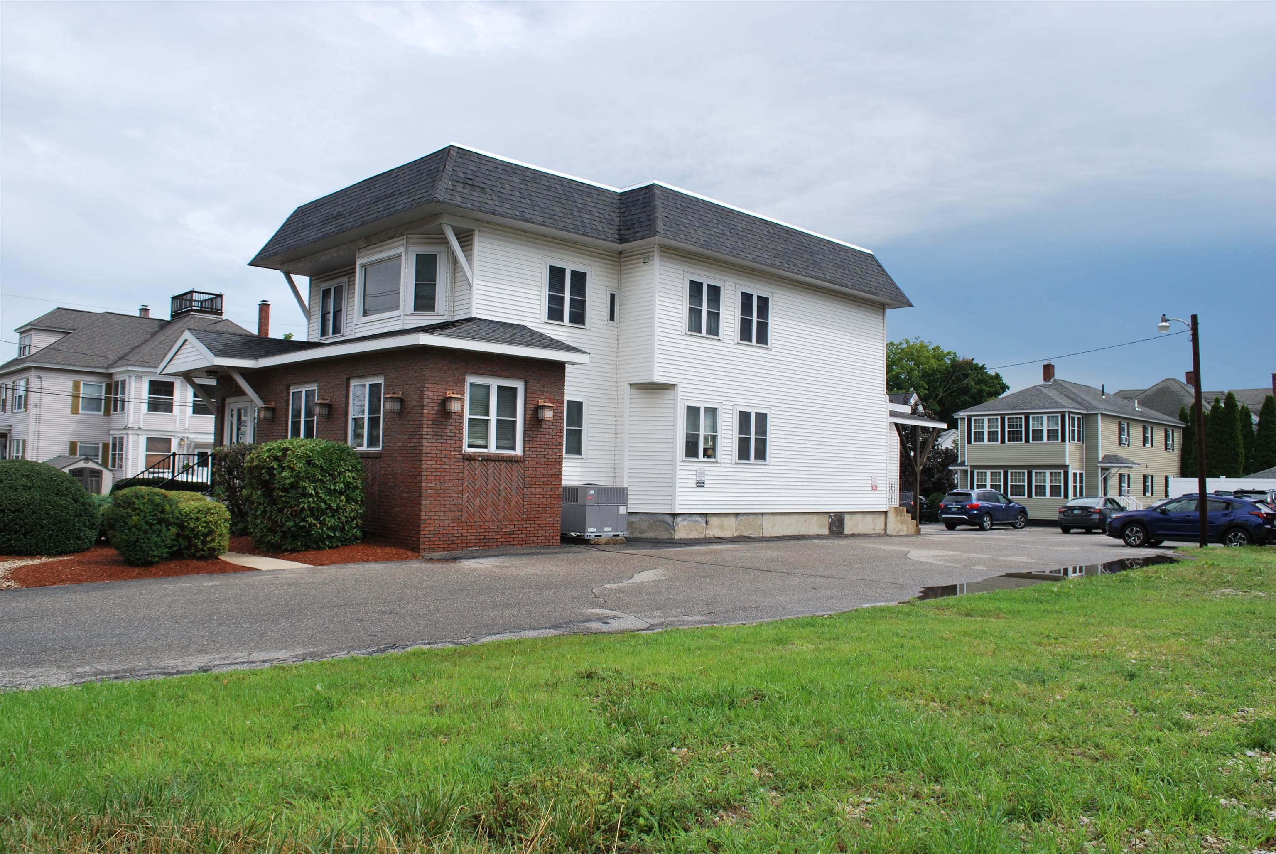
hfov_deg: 67.3
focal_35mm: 27
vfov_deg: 48.0
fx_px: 958
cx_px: 638
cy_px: 427
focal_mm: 18
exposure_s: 1/250
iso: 100
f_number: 8
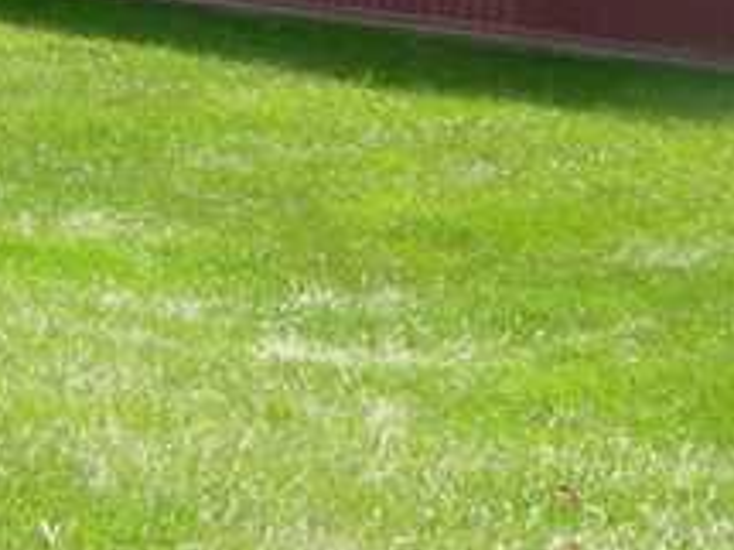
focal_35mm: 134
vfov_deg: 10.9
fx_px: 2840
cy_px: -34
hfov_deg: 14.6
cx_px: 89
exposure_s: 1/123
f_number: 4.3
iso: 64
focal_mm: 7.5
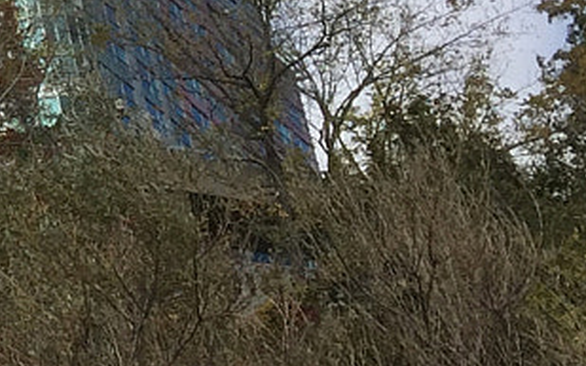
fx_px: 2539
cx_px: -743
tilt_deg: +33.6
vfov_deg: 8.0
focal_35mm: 159
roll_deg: -0.3
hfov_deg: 11.3
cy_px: -281
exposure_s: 1/2326
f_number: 2.2
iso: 32
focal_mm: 4.15
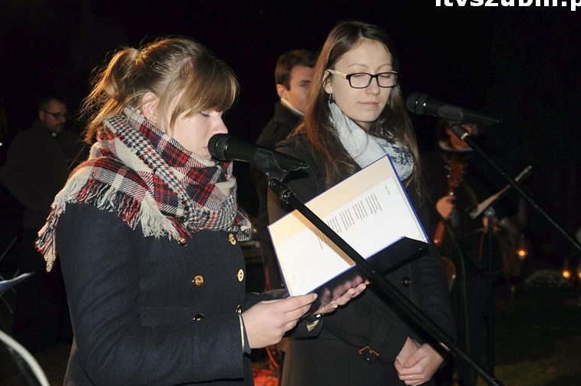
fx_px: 1032
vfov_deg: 21.2
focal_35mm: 64
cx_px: 282
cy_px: 191
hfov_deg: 31.4
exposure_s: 1/60
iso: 800
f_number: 4.5
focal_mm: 38
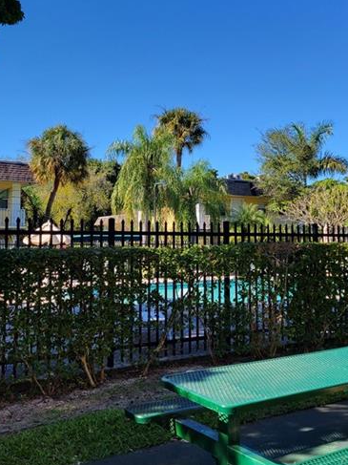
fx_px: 550
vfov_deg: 45.7
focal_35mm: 41
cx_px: 204
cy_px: 211
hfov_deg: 35.0
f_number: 1.8
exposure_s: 1/1002
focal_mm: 5.4
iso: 40
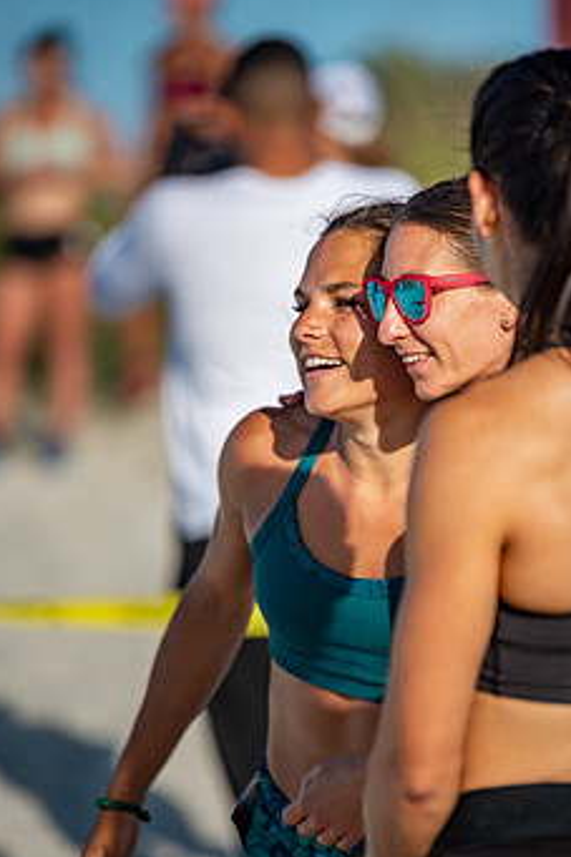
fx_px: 6287
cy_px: 505
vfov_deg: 7.8
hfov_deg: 5.2
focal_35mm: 264
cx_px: 324
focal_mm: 200
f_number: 2.8
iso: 400
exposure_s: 1/4000
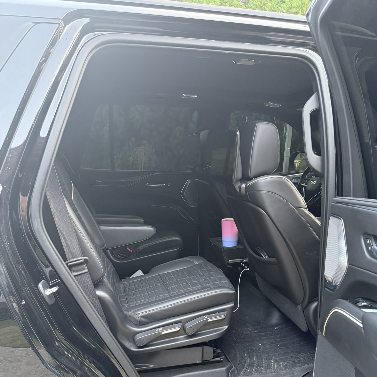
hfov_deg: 55.6
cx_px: 192
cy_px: 252
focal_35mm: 29
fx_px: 357
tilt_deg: -16.5
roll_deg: -2.6
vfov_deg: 54.5
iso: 800
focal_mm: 6.76
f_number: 1.78
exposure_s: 1/42
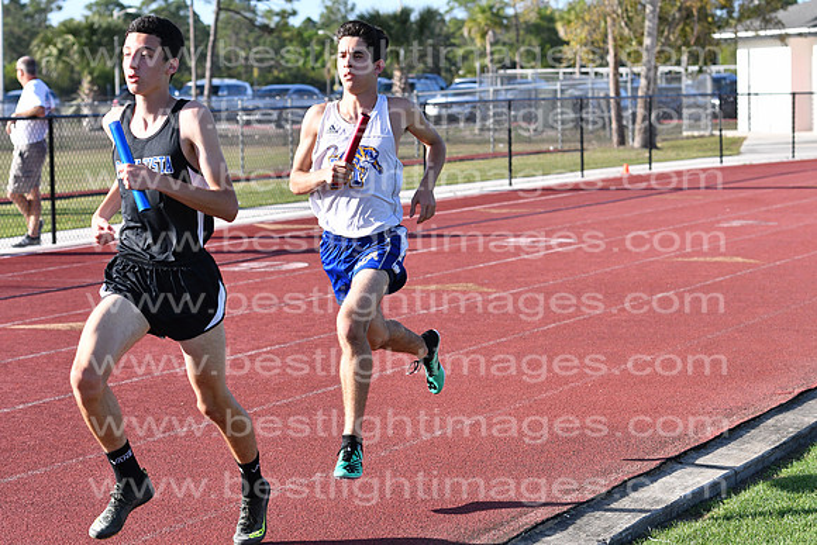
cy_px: 272
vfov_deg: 13.0
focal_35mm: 105
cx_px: 408
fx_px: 2383
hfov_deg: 19.5
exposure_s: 1/4000
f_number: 5.6
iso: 800
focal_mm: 70
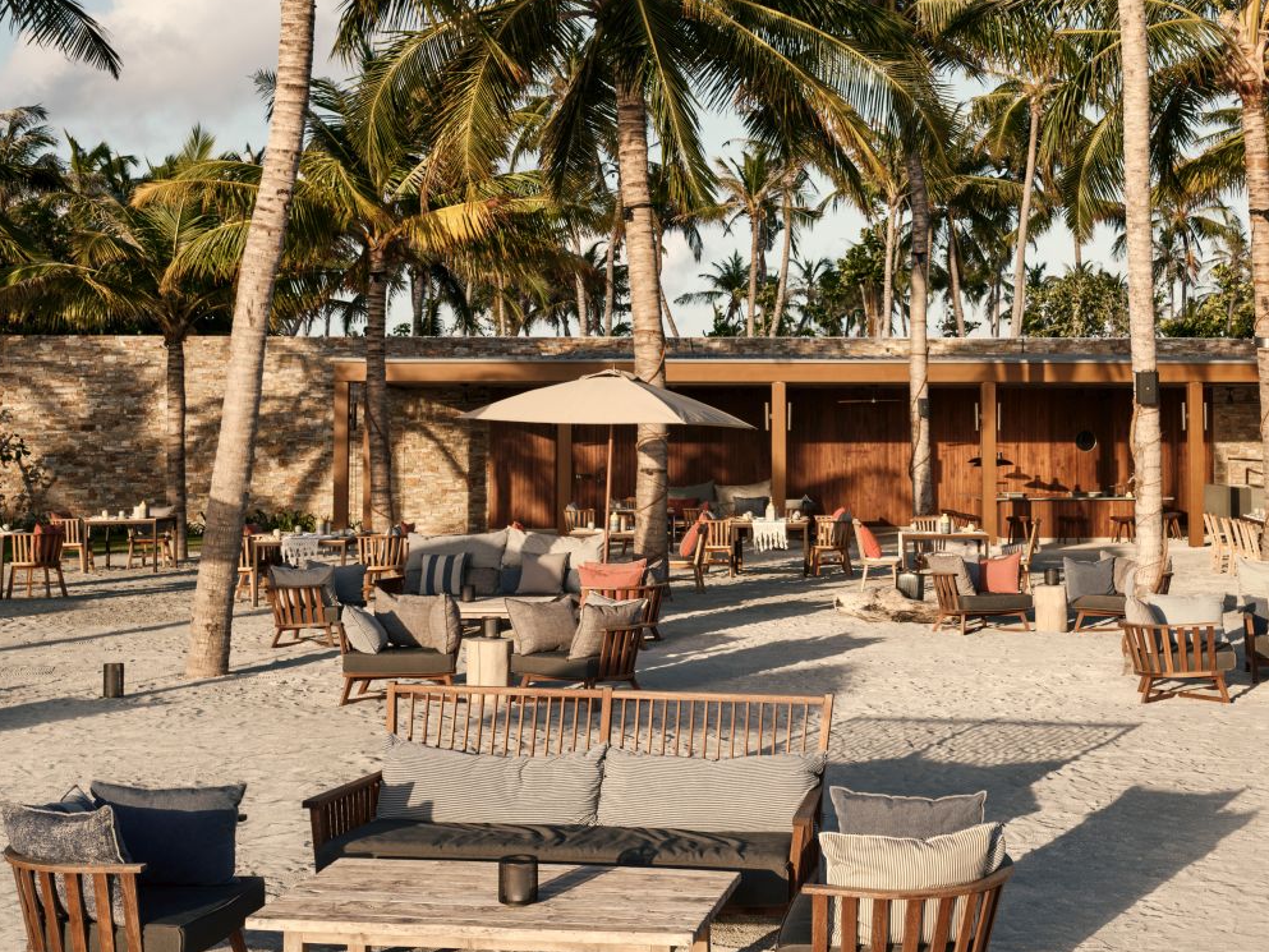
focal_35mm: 58
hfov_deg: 32.9
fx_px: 2126
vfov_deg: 25.1
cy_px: 319
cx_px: 851
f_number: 13
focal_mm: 45
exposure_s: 1/100
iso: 100
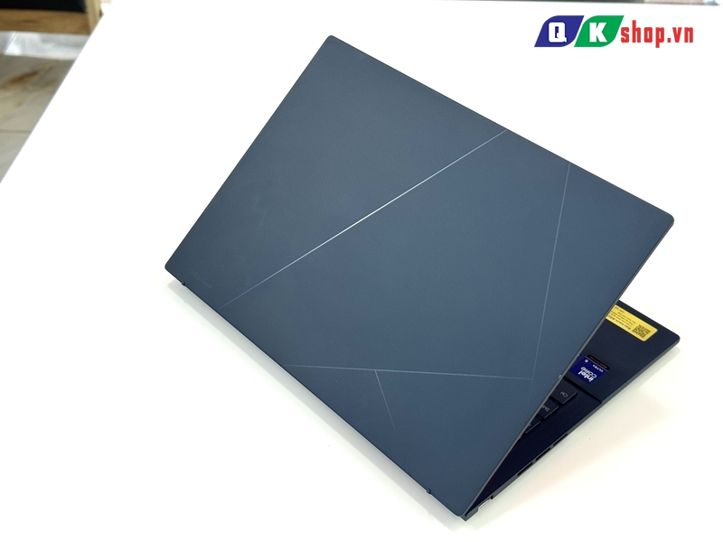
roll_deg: +1.6
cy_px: 271
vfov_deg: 30.3
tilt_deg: -41.9
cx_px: 362
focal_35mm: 48
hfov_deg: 39.7
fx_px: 1003
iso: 64
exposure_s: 1/100
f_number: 1.78
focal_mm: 6.76
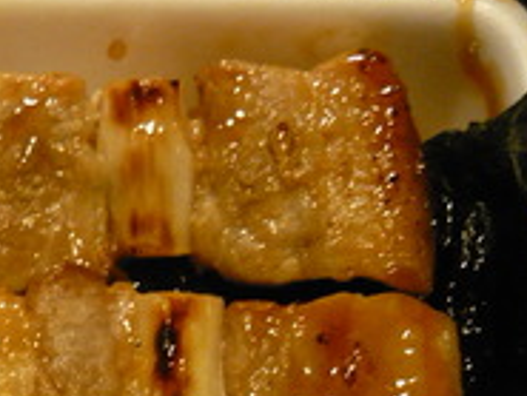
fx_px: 1143
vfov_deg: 19.2
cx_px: -23
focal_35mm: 75
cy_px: 383
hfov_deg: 24.6
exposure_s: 1/20
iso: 400
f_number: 2.8
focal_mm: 5.5
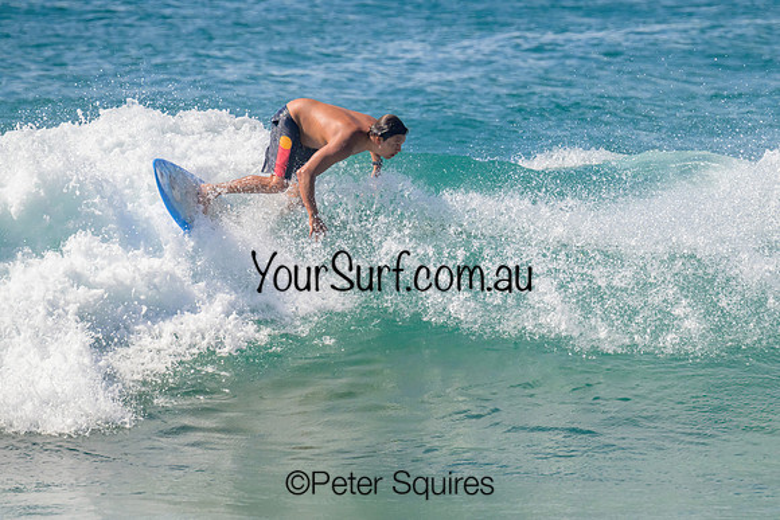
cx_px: 534
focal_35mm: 808
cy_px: 275
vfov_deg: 1.7
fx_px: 17519
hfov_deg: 2.6
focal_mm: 590
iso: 720
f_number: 11
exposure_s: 1/2000
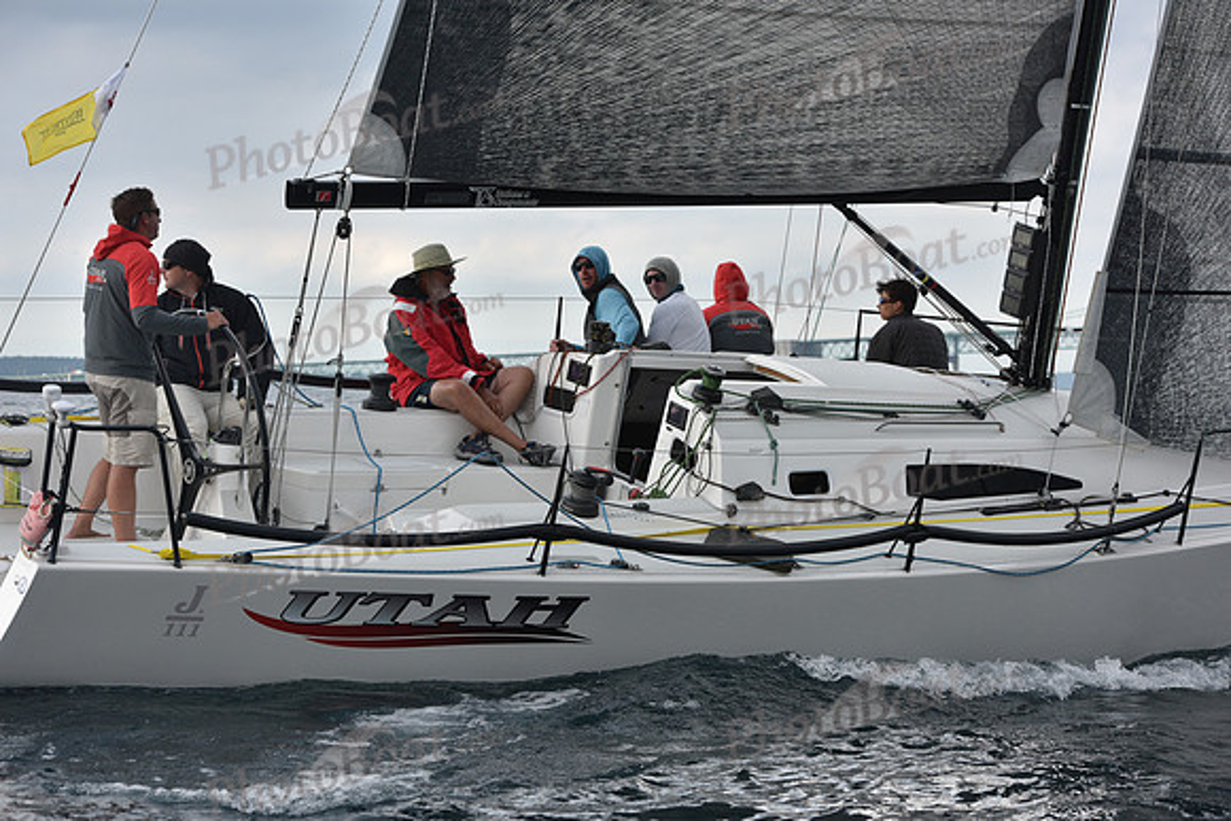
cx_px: 616
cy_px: 410
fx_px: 3249
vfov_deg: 14.4
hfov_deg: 21.5
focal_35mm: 95
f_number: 6.3
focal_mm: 95
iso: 400
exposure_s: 1/800
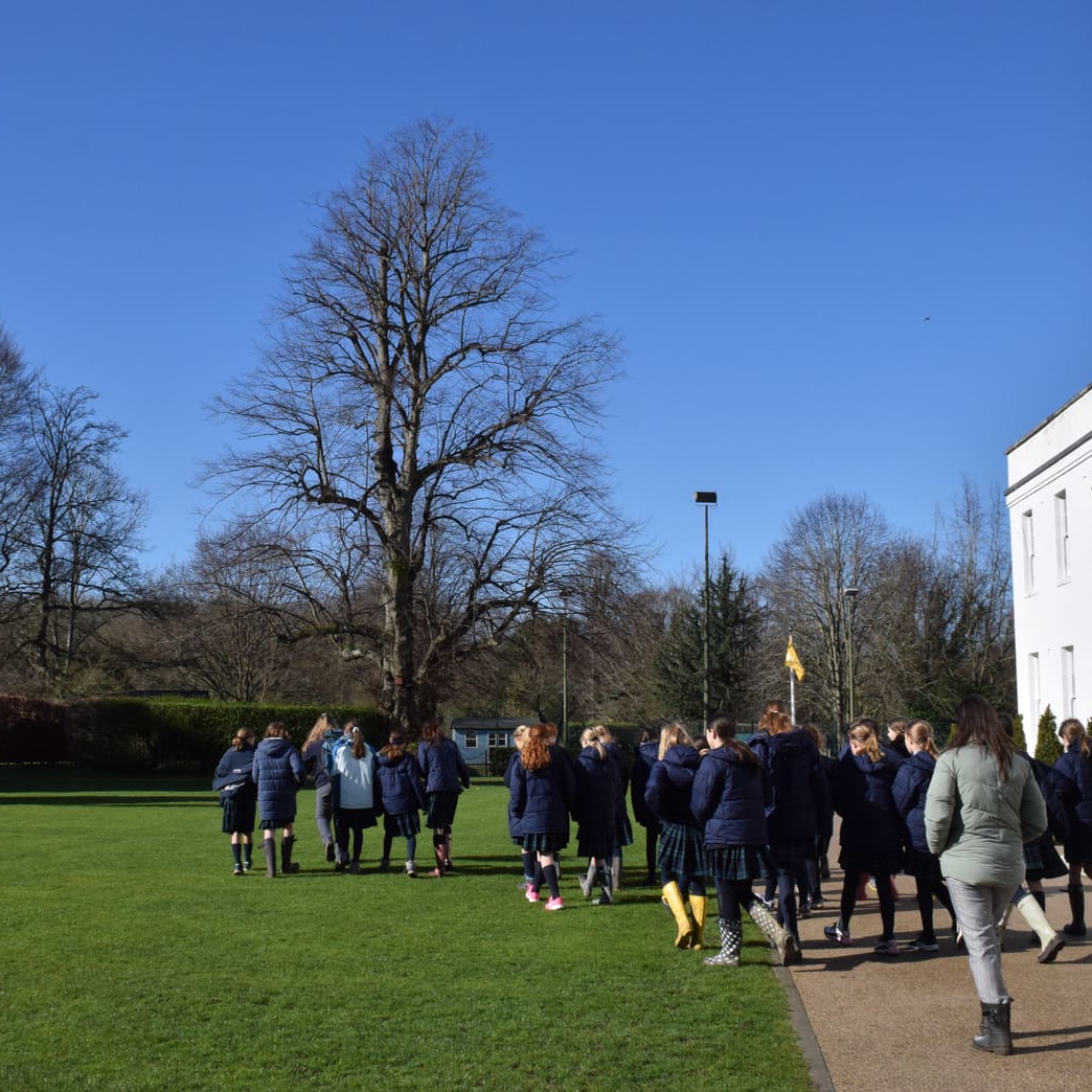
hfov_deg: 39.1
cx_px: 462
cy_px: 540
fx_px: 1535
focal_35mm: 43
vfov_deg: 39.2
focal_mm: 22
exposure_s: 1/1000
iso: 800
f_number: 16
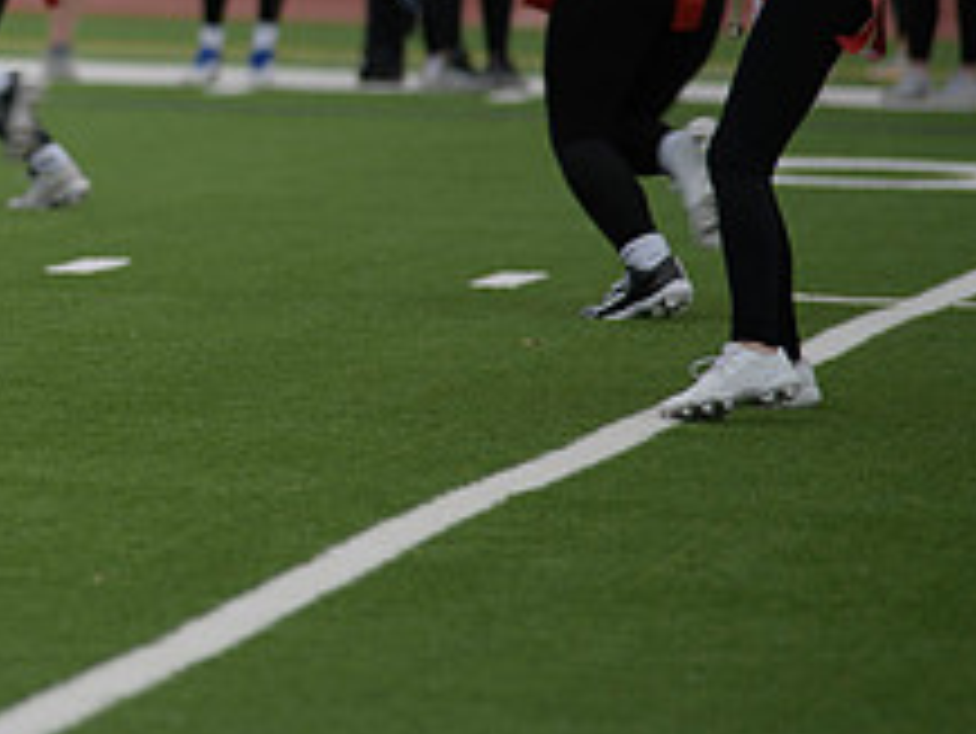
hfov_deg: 3.8
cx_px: -220
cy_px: -52
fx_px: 14500
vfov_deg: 2.9
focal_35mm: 514
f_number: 2.8
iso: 110
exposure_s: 1/200
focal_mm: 200
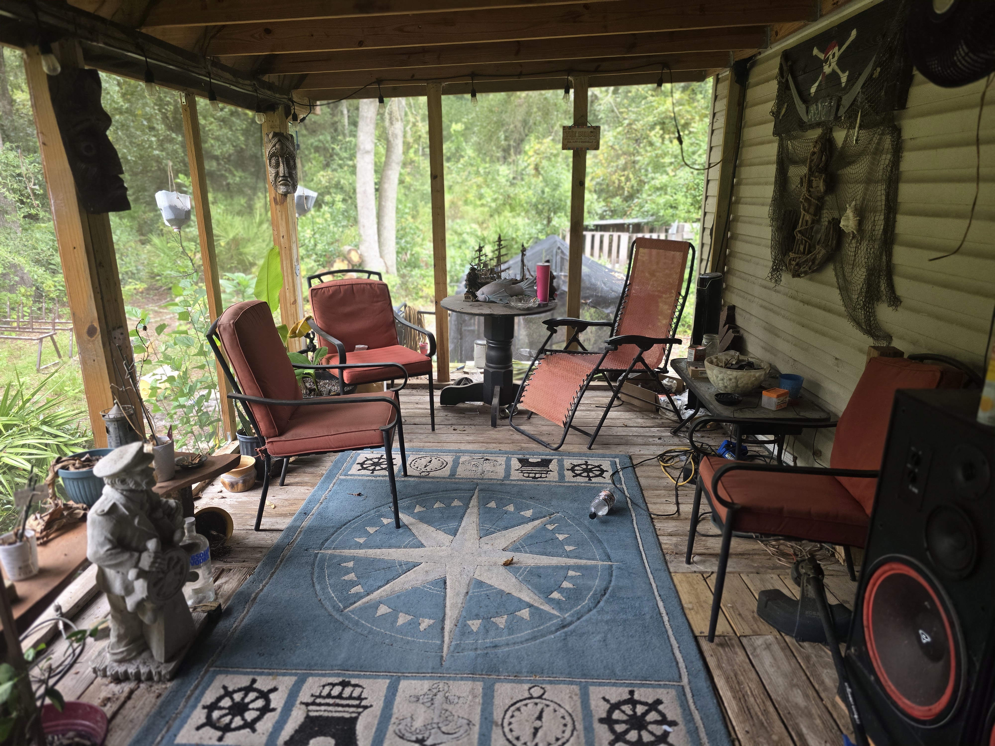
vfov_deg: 58.9
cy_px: 373
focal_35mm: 23
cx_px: 498
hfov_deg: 73.9
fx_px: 661
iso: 320
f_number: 1.7
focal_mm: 6.3
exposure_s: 1/120
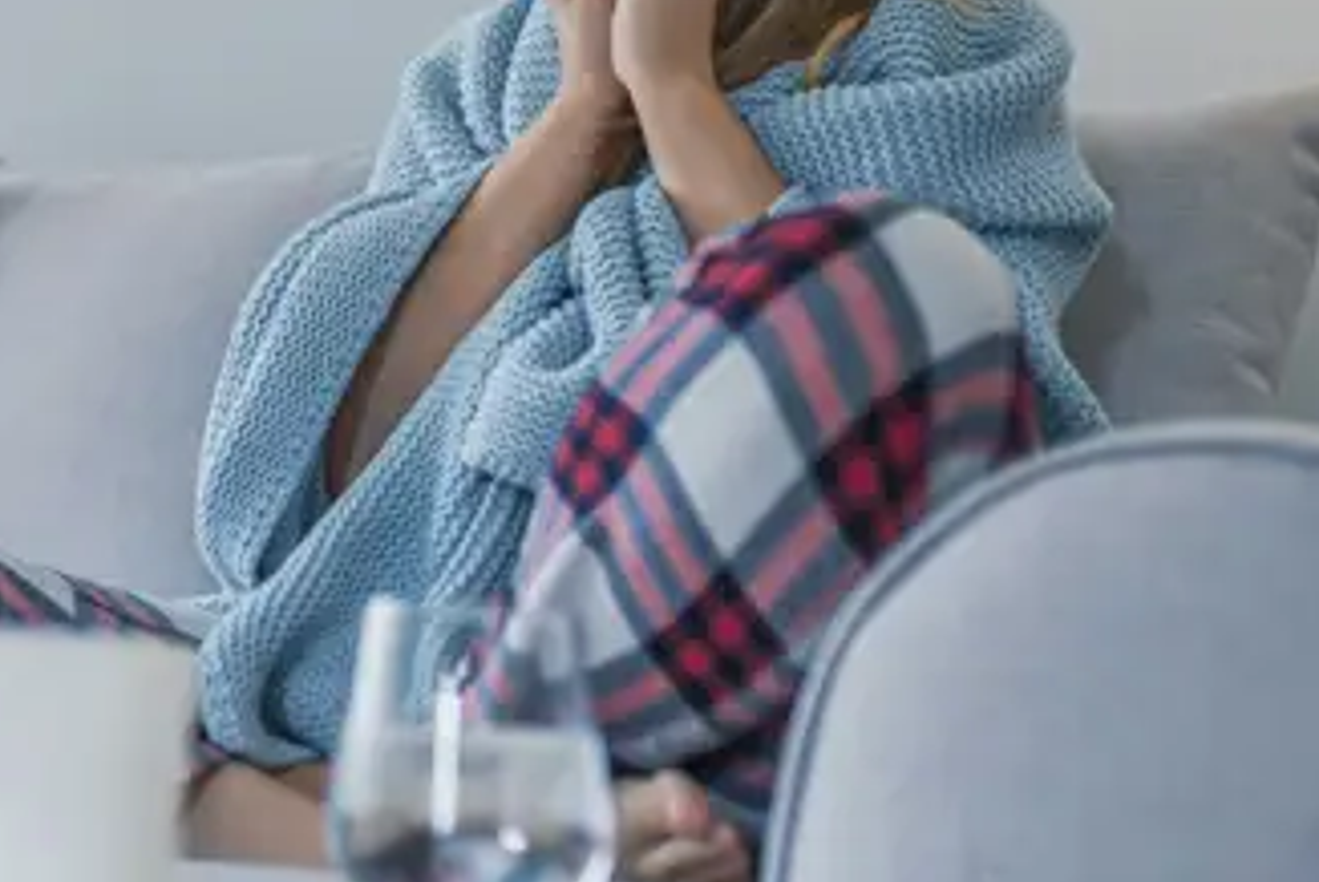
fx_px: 2714
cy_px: 196
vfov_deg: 18.3
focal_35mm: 74
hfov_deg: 26.6
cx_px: 194
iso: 100
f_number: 2
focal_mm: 35
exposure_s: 1/125
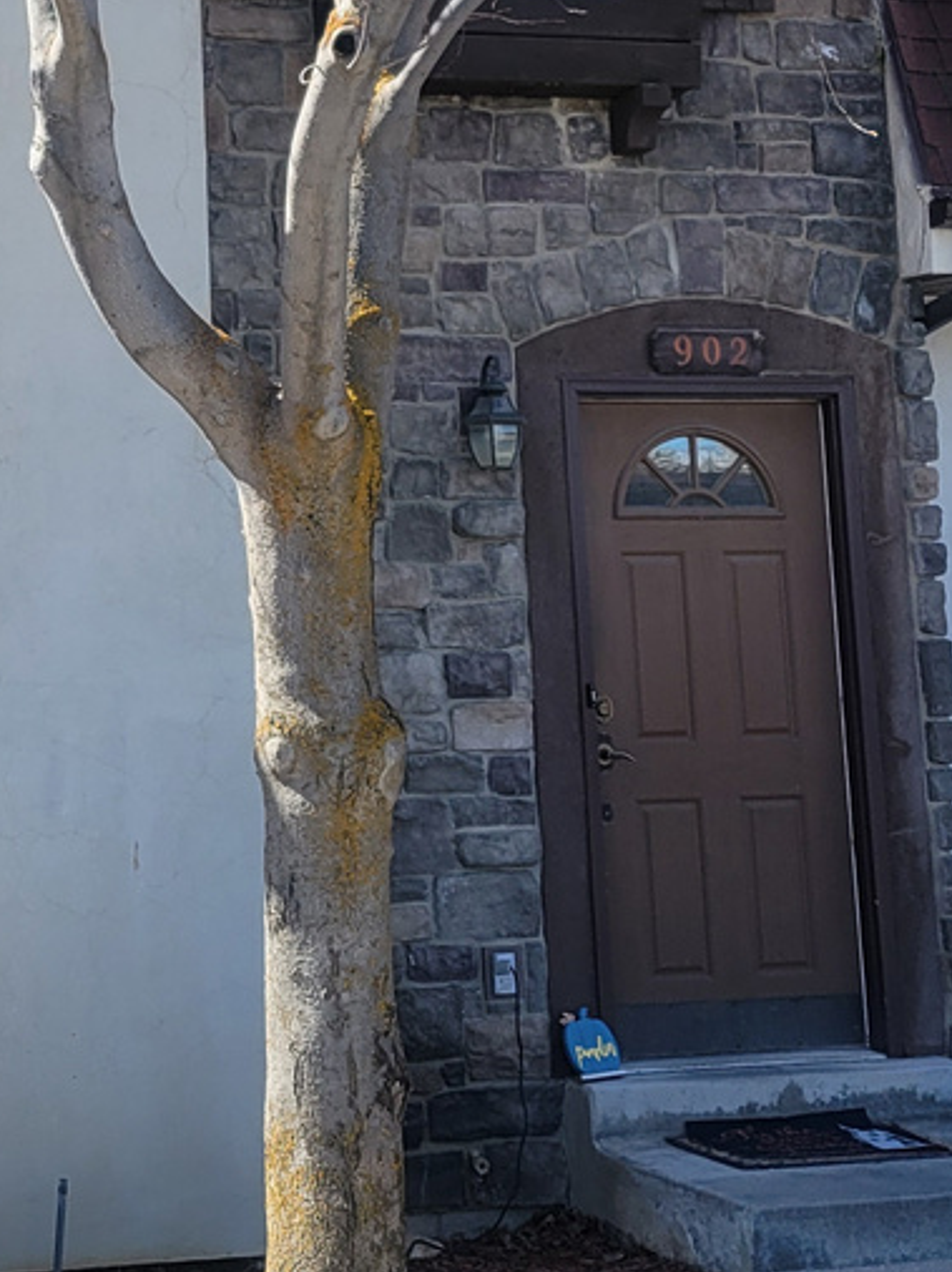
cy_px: 148
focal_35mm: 79
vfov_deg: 24.1
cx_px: 23
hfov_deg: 18.2
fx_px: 2899
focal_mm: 5.4
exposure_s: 1/1000
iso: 40
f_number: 1.8
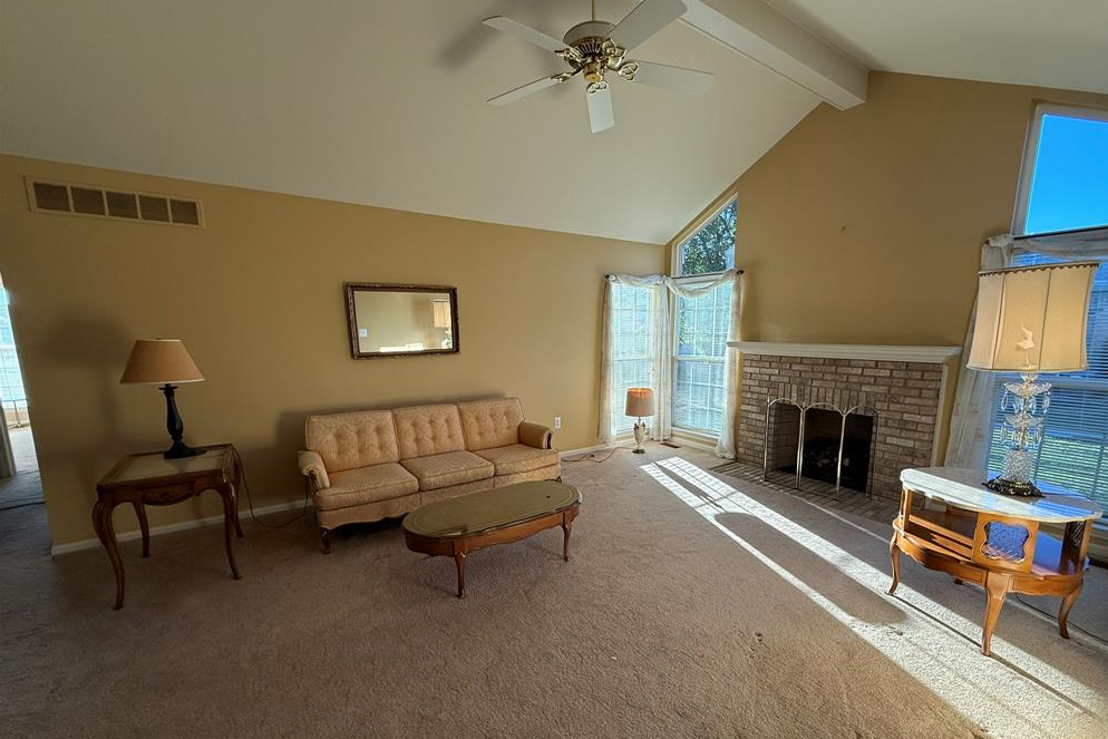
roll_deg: -0.2
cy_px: 406
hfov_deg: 100.4
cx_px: 570
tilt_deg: -9.3
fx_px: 462
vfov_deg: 77.1
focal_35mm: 15
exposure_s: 1/132
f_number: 2.2
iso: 64
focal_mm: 2.22
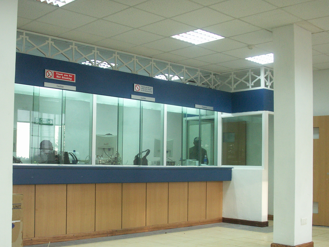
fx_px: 437
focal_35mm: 46
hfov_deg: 41.0
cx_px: 130
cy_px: 151
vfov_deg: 31.4
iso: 125
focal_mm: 7.7
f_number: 3.5
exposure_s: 1/40
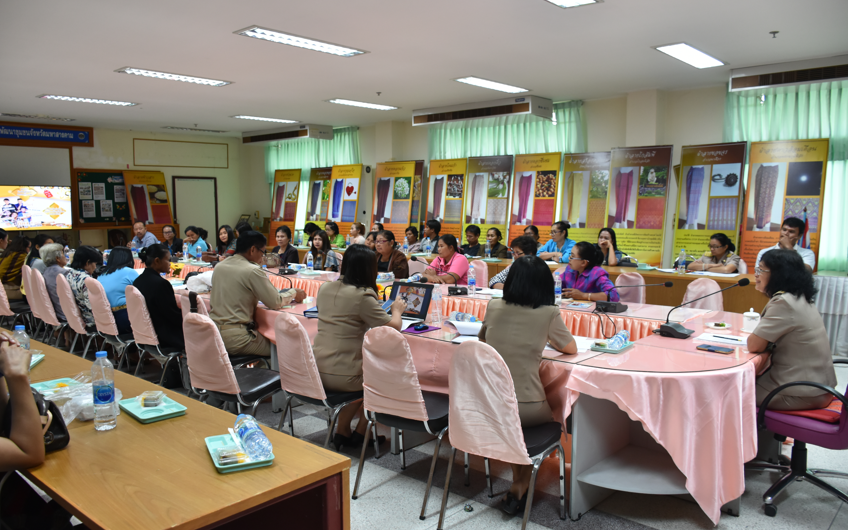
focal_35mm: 28
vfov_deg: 44.5
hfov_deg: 66.5
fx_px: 647
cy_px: 270
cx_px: 426
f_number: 4
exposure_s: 1/60
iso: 800
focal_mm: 18
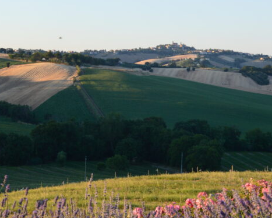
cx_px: 169
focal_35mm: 74
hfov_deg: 25.6
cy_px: 74
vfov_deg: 20.6
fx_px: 596
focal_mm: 24
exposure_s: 1/125
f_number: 9
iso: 400
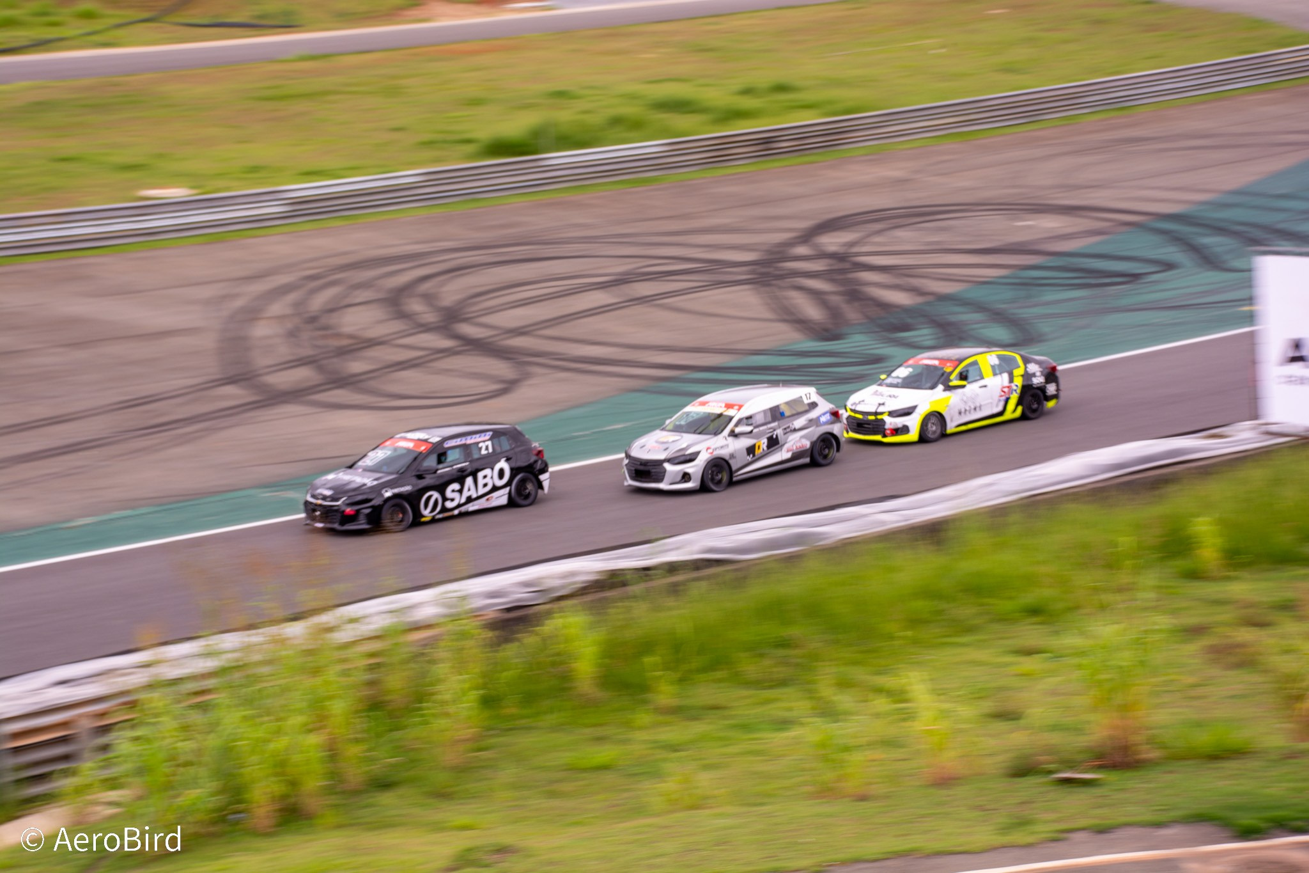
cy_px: 436
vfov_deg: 17.5
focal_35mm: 78
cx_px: 654
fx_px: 2836
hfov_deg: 26.0
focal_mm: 52
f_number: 6.3
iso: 100
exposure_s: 1/100
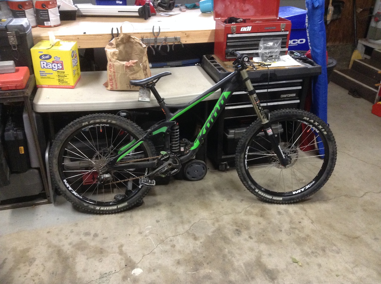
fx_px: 363
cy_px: 142
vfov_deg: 42.8
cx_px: 190
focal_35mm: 33
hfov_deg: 55.4
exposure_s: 1/20
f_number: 2.4
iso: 200
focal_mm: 3.3
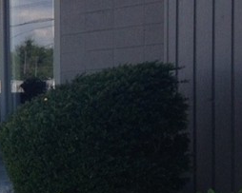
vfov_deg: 11.8
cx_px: -74
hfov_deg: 14.2
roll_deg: +1.7
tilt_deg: -4.3
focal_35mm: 130
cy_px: 167
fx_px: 931
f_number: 2.4
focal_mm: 4.12
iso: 50
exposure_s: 1/565
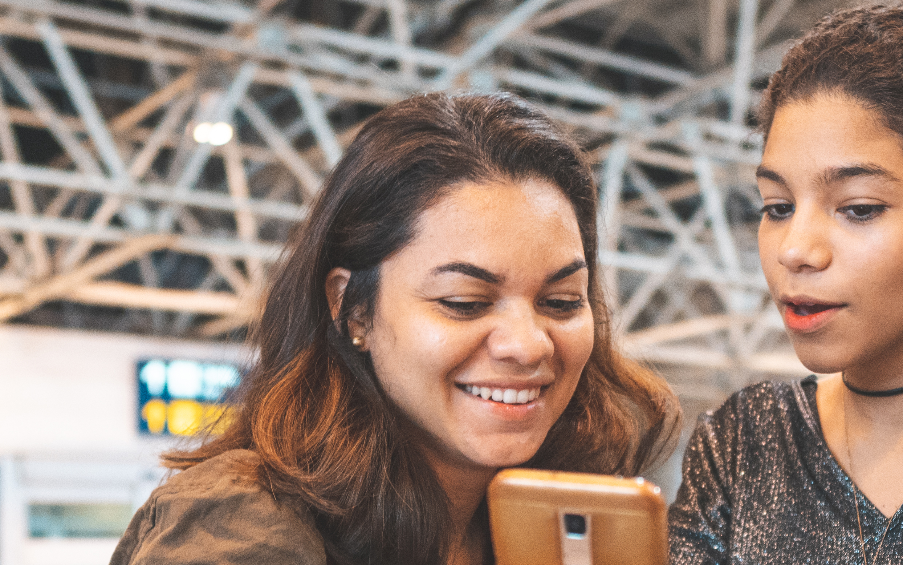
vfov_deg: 21.6
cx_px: 526
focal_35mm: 59
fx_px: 1452
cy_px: 486
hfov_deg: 34.5
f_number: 1.4
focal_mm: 16
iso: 640
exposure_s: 1/125
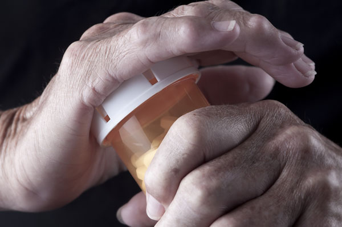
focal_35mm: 158
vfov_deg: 8.7
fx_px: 1494
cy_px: 114
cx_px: 171
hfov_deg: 13.1
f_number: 8
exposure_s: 1/160
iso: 200
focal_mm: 105
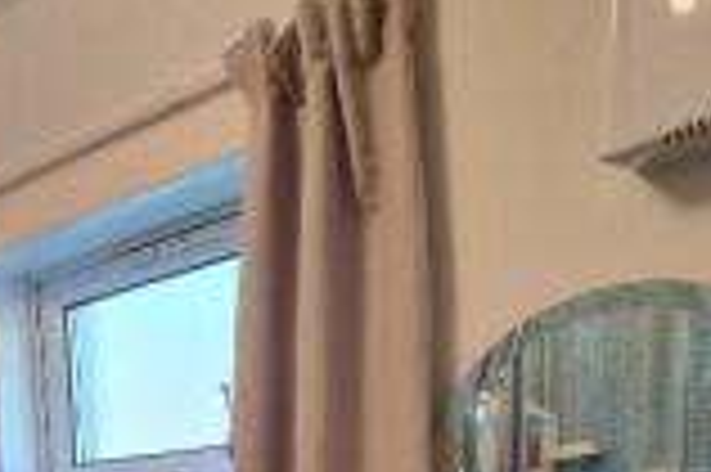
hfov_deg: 34.7
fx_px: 986
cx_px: -52
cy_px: 748
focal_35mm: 50
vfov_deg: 21.5
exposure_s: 1/50
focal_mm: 2.2
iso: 200
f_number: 2.2
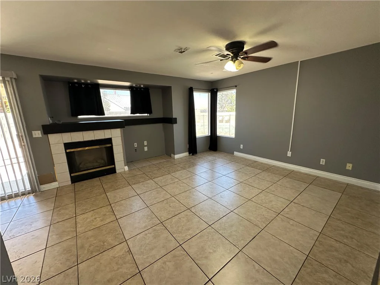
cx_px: 190
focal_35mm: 14
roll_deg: +1.5
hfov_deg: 102.1
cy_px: 142
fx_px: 154
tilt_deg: -10.4
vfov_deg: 85.7
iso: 250
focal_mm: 2.22
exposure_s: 1/120
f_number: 2.2
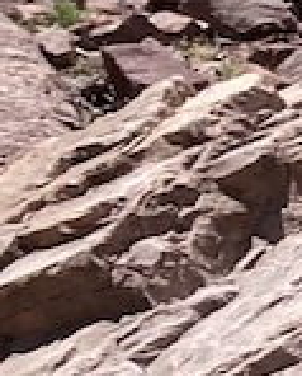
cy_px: 196
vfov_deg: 8.2
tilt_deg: +8.8
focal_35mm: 236
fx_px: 2629
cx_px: 1619
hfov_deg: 5.0
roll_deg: -1.9
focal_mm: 3.99
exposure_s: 1/1715
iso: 20
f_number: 1.8
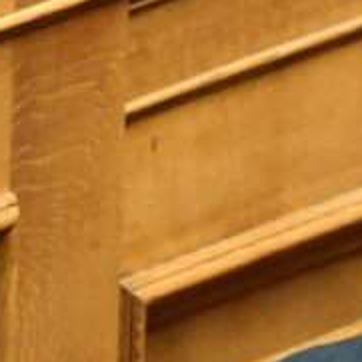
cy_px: 444
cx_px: 484
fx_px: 19214
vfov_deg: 1.1
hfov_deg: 1.1
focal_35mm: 1624
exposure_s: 1/320
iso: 8000
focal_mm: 300
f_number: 5.6
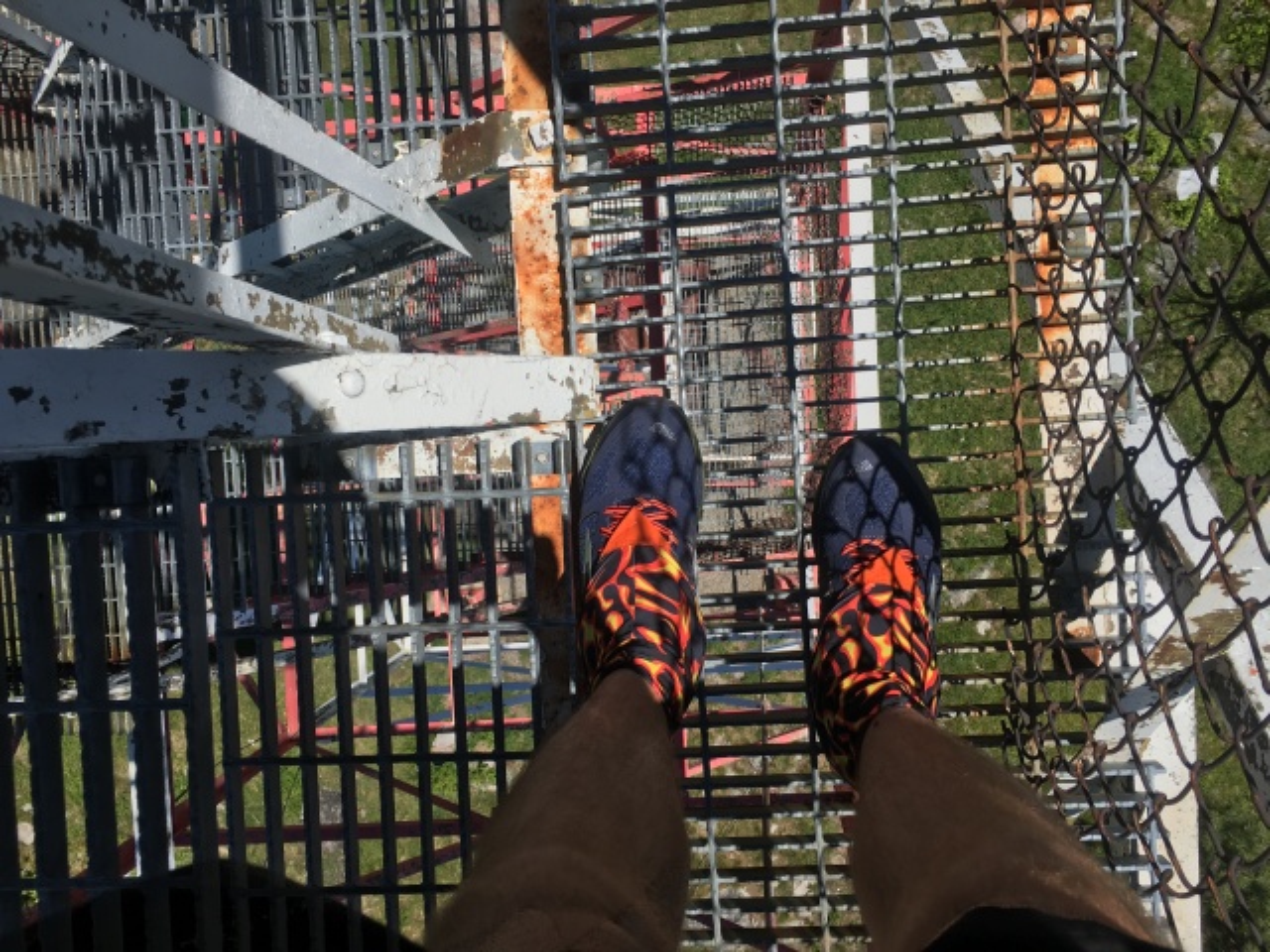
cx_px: 635
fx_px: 1064
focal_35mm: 29
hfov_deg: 61.7
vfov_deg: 48.2
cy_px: 476
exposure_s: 1/2404
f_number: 2.2
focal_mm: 4.15
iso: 25
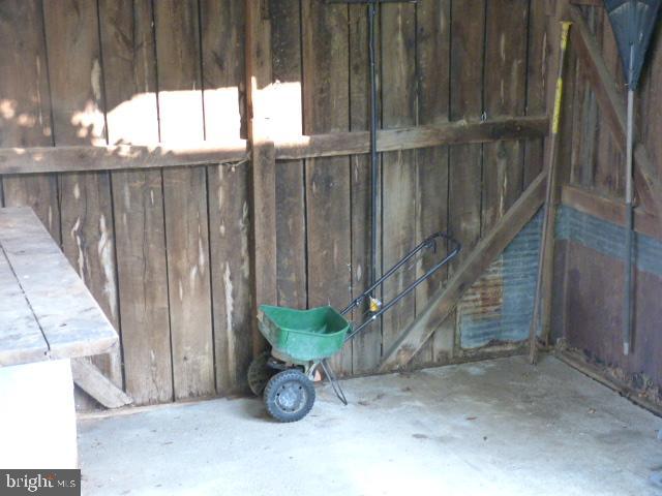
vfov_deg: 22.3
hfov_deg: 29.4
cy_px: 248
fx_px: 1262
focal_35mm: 66
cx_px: 331
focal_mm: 11.8
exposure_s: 1/30
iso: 400
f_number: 3.3
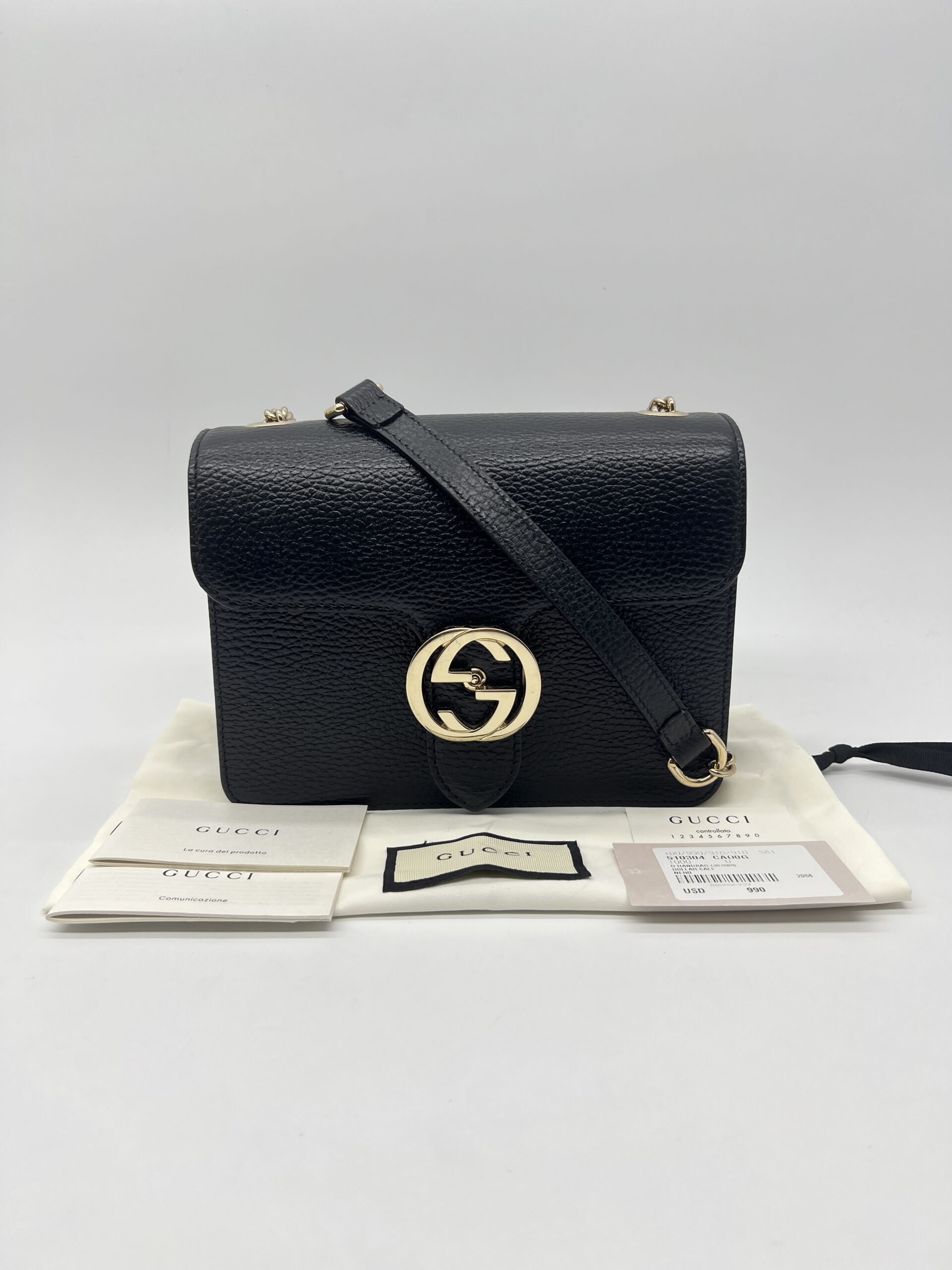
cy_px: 635
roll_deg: -0.4
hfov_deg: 53.1
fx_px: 953
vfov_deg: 67.3
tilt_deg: -16.3
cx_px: 476
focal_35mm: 26
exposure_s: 1/230
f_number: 1.5
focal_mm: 5.7
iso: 40
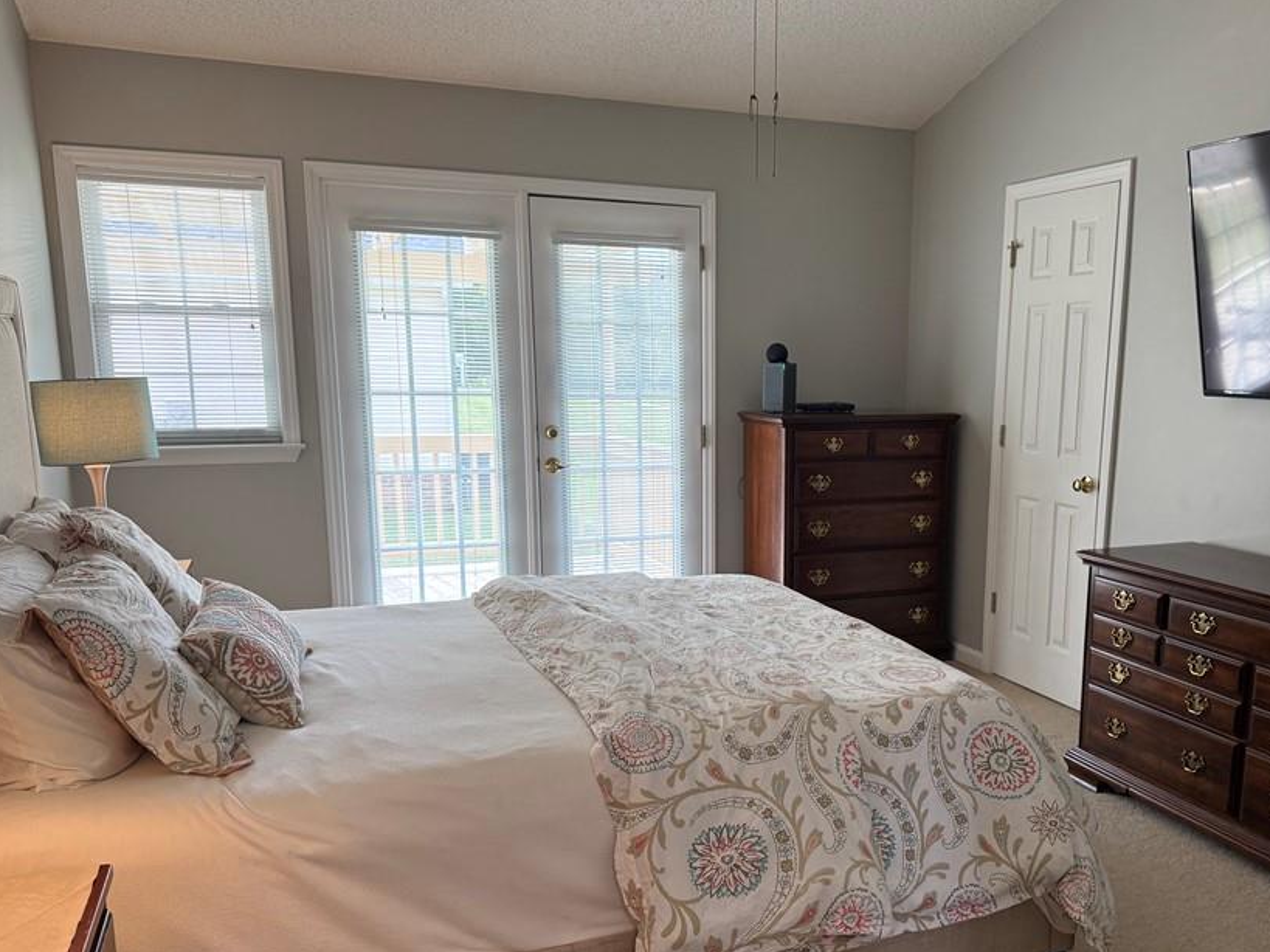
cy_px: 561
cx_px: 760
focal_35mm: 30
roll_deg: -0.5
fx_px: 1100
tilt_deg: -10.6
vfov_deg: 46.6
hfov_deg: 59.5
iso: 200
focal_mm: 6.76
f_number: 1.78
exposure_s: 1/126
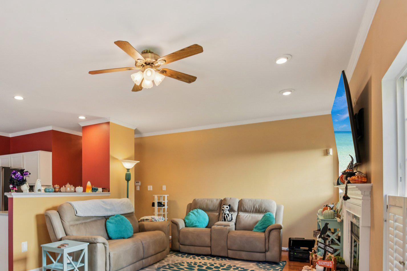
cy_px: 190
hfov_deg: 74.1
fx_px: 260
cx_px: 141
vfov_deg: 53.5
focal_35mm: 23
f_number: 8
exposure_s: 1/20
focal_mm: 16
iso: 400
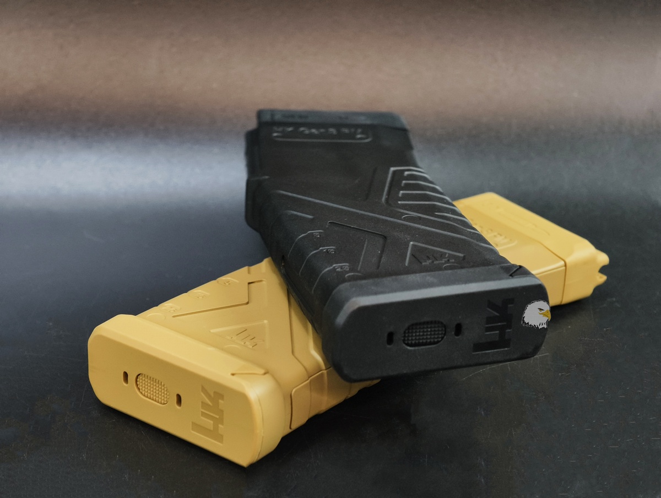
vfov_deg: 17.4
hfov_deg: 23.0
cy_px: 249
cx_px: 330
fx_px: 1626
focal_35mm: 85
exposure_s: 1/20
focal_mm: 22.48
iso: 1278
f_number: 2.67
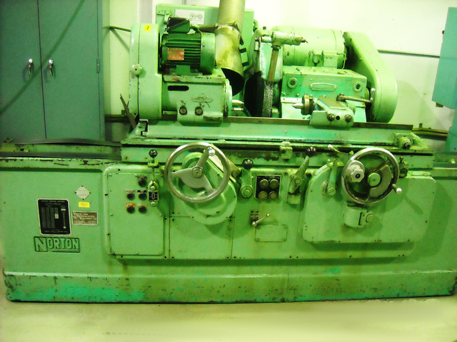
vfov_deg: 40.7
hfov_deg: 52.6
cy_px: 171
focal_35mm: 35
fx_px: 462
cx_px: 228
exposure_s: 1/30
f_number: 2.8
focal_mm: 5.7
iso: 800
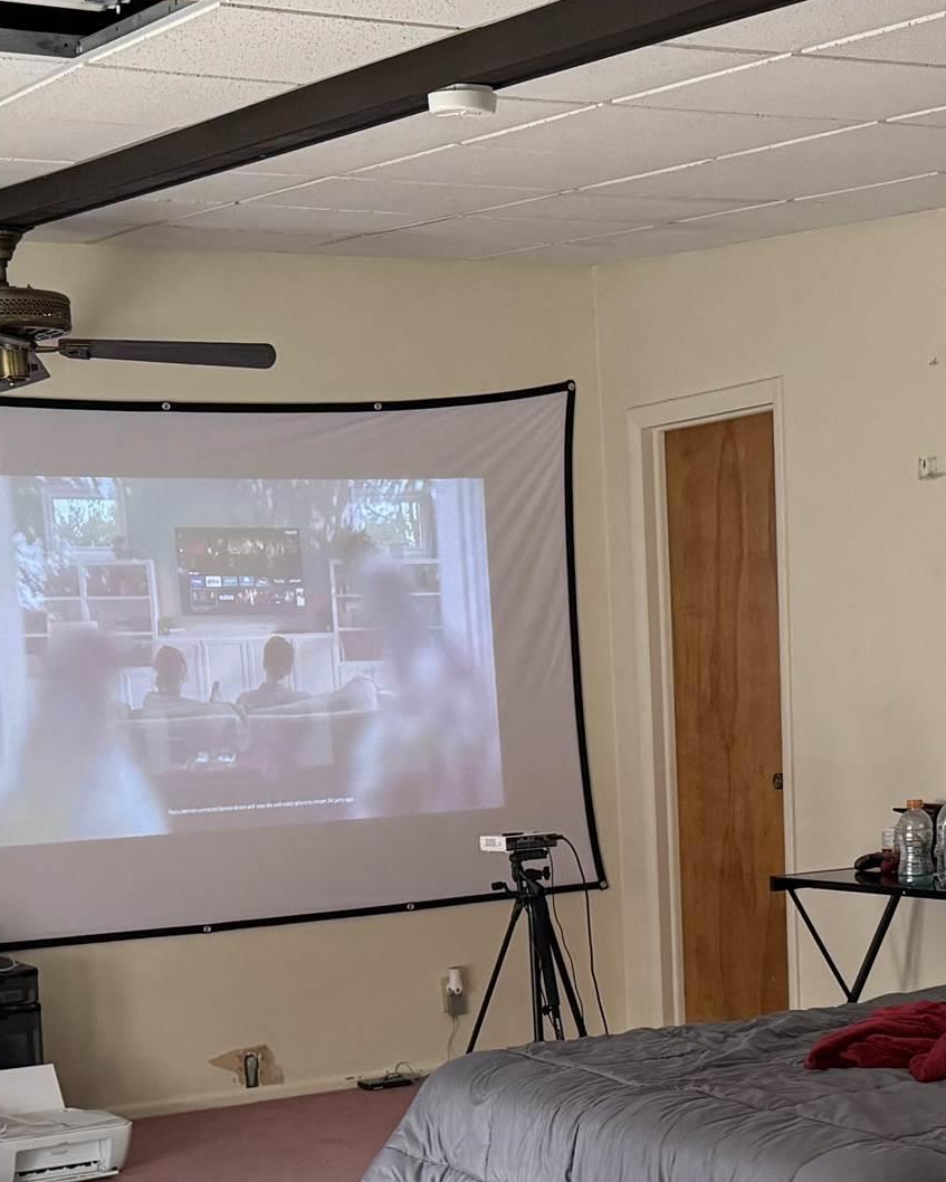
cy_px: 1095
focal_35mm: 68
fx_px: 2379
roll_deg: +3.3
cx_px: 580
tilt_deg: -11.1
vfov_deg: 26.8
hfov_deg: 22.4
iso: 500
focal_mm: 6.76
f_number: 1.78
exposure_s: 1/60
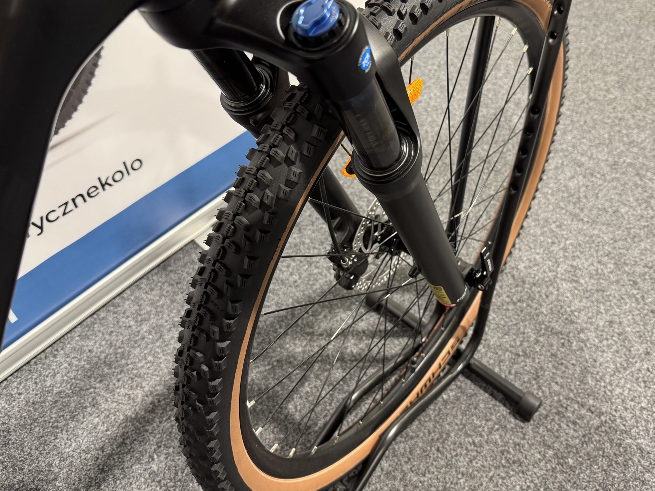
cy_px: 200
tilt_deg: -42.5
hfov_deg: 59.7
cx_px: 376
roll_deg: -0.5
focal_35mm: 30
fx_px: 568
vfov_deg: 46.6
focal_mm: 6.76
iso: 200
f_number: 1.78
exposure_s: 1/50
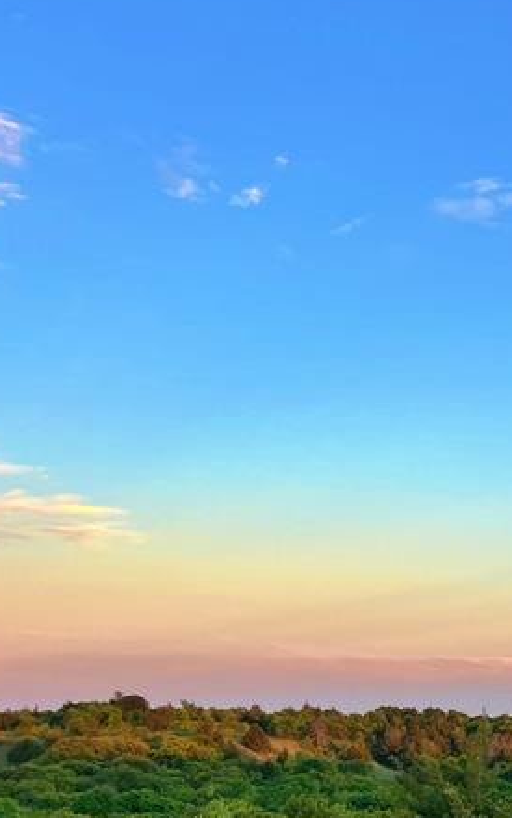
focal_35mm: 64
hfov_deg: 18.5
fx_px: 1427
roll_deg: -1.4
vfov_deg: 31.3
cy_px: 625
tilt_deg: +4.1
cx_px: 716
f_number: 1.5
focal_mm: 5.7
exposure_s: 1/482
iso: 50
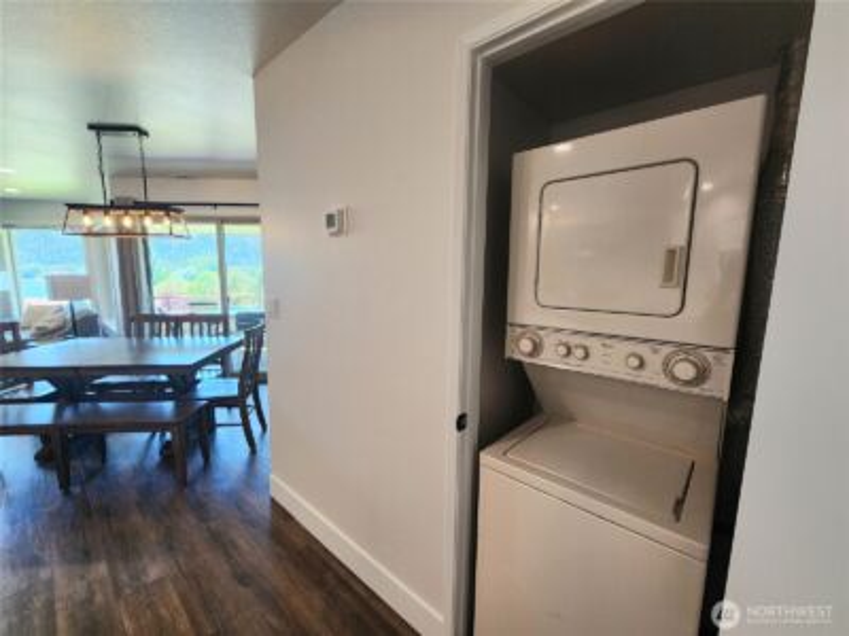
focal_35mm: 13
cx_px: 424
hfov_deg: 106.2
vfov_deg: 89.9
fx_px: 319
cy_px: 318
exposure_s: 1/60.2
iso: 160
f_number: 2.2
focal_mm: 2.2
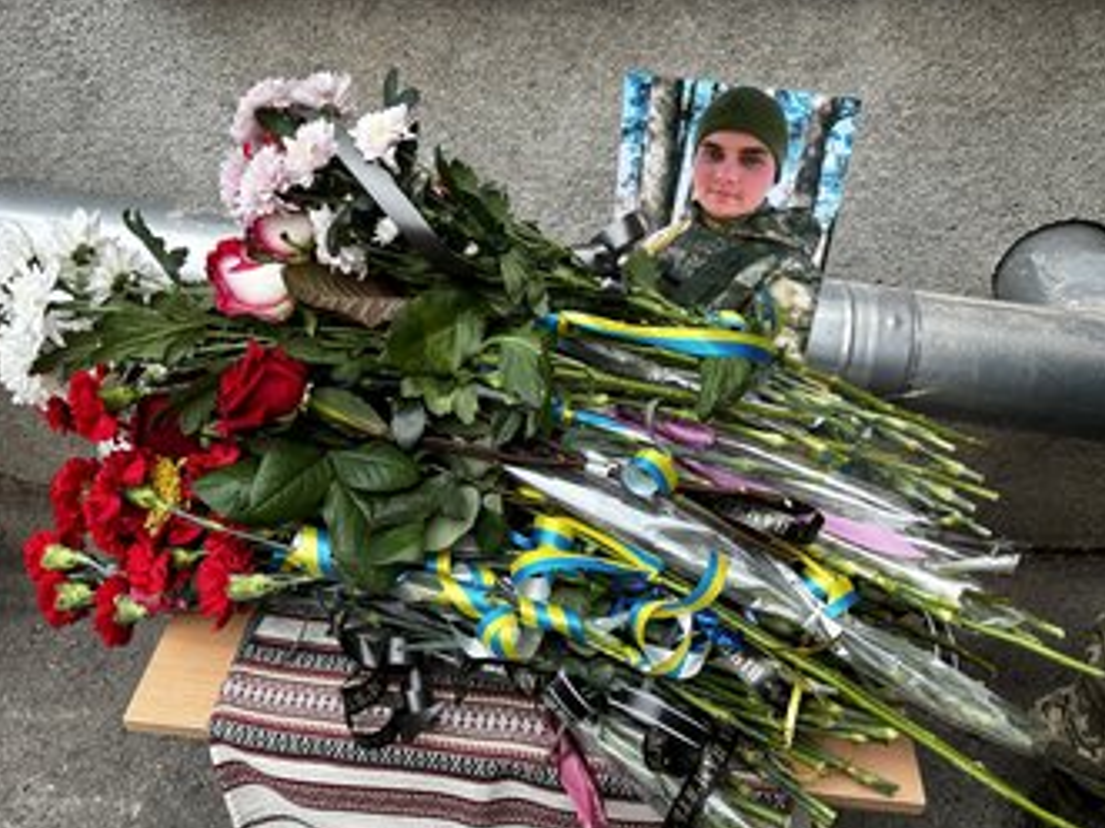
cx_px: 451
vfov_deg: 48.1
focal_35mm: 29
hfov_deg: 61.2
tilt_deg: -35.2
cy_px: 377
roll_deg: +4.4
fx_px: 925
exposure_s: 1/121
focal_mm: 6.86
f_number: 1.78
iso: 125
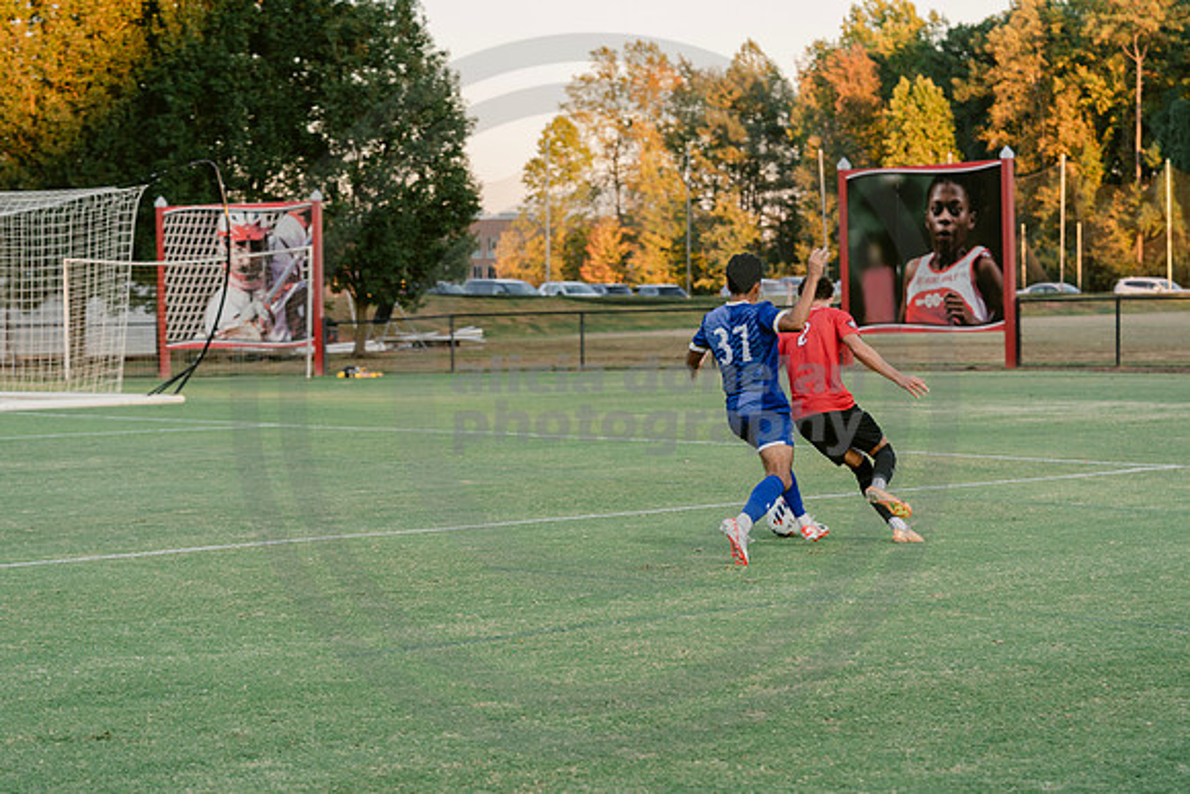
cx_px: 595
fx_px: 2976
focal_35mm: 90
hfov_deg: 22.6
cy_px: 397
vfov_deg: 15.2
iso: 640
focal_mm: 90
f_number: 5
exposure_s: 1/320
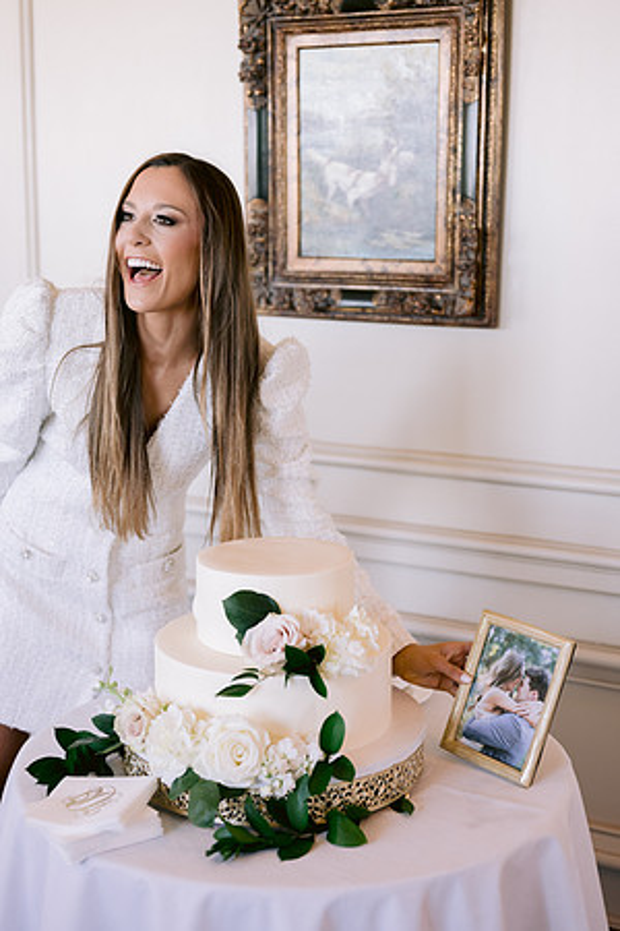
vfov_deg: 39.6
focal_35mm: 50
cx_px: 310
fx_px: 1292
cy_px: 466
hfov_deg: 27.0
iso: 800
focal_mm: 50
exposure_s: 1/200
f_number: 2.8
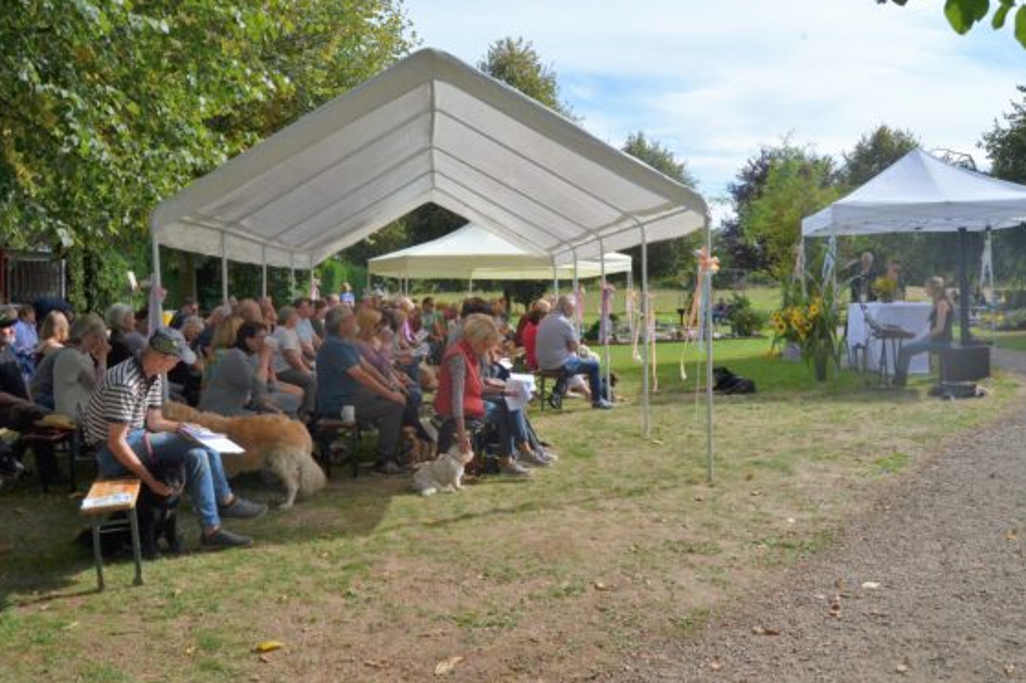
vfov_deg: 44.9
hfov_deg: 63.6
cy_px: 319
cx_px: 479
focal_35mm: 29
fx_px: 826
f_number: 6.3
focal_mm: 18
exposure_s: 1/1600
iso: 400
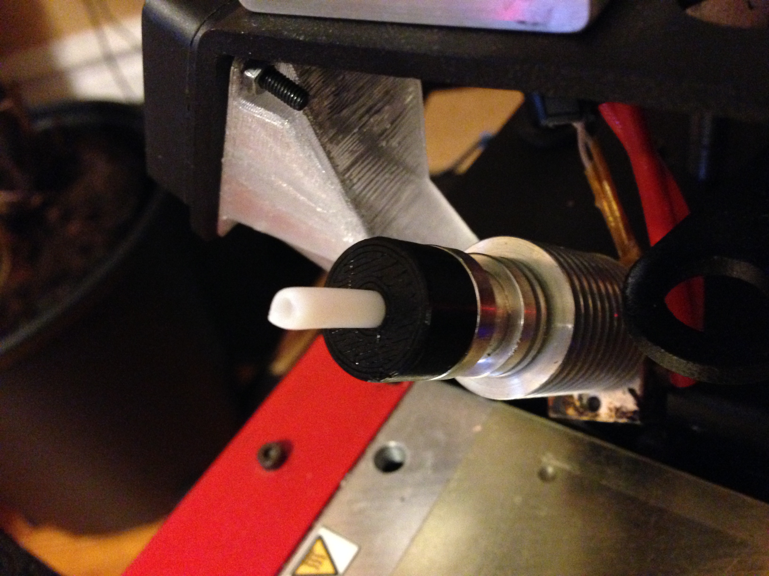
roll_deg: +18.2
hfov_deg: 55.4
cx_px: 384
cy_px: 288
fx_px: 733
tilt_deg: -43.3
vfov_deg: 42.9
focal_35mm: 33
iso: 640
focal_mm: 4.12
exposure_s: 1/15
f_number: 2.4
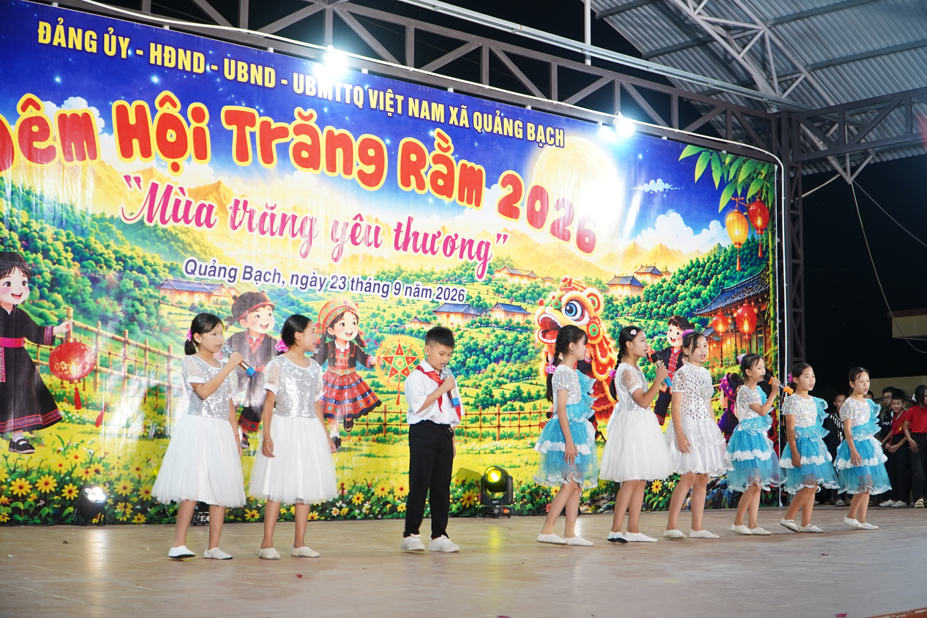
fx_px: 1184
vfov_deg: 29.2
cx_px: 464
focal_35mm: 46
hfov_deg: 42.7
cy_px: 309
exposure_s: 1/50
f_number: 4
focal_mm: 31
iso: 800
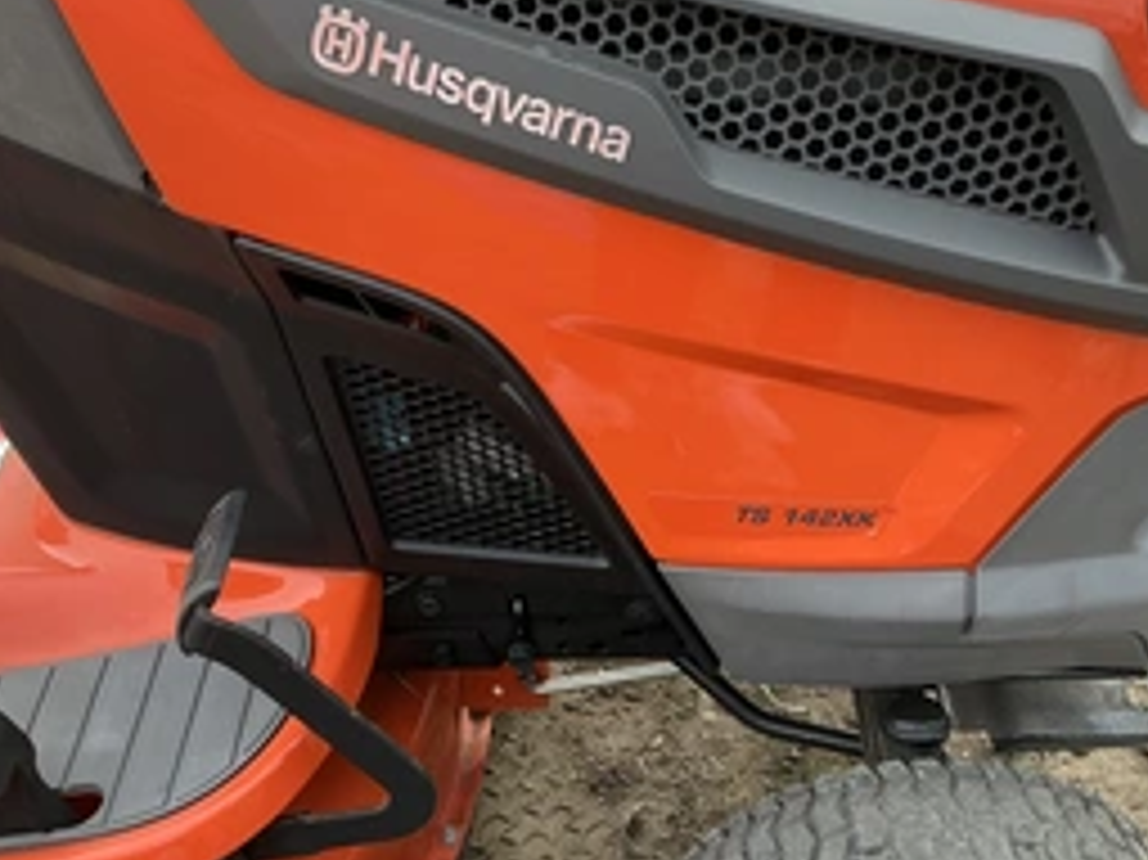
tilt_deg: -36.3
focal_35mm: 44
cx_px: 671
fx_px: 1459
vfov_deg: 32.8
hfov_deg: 42.8
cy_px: 459
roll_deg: +4.5
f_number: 1.8
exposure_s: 1/122
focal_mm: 3
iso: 25
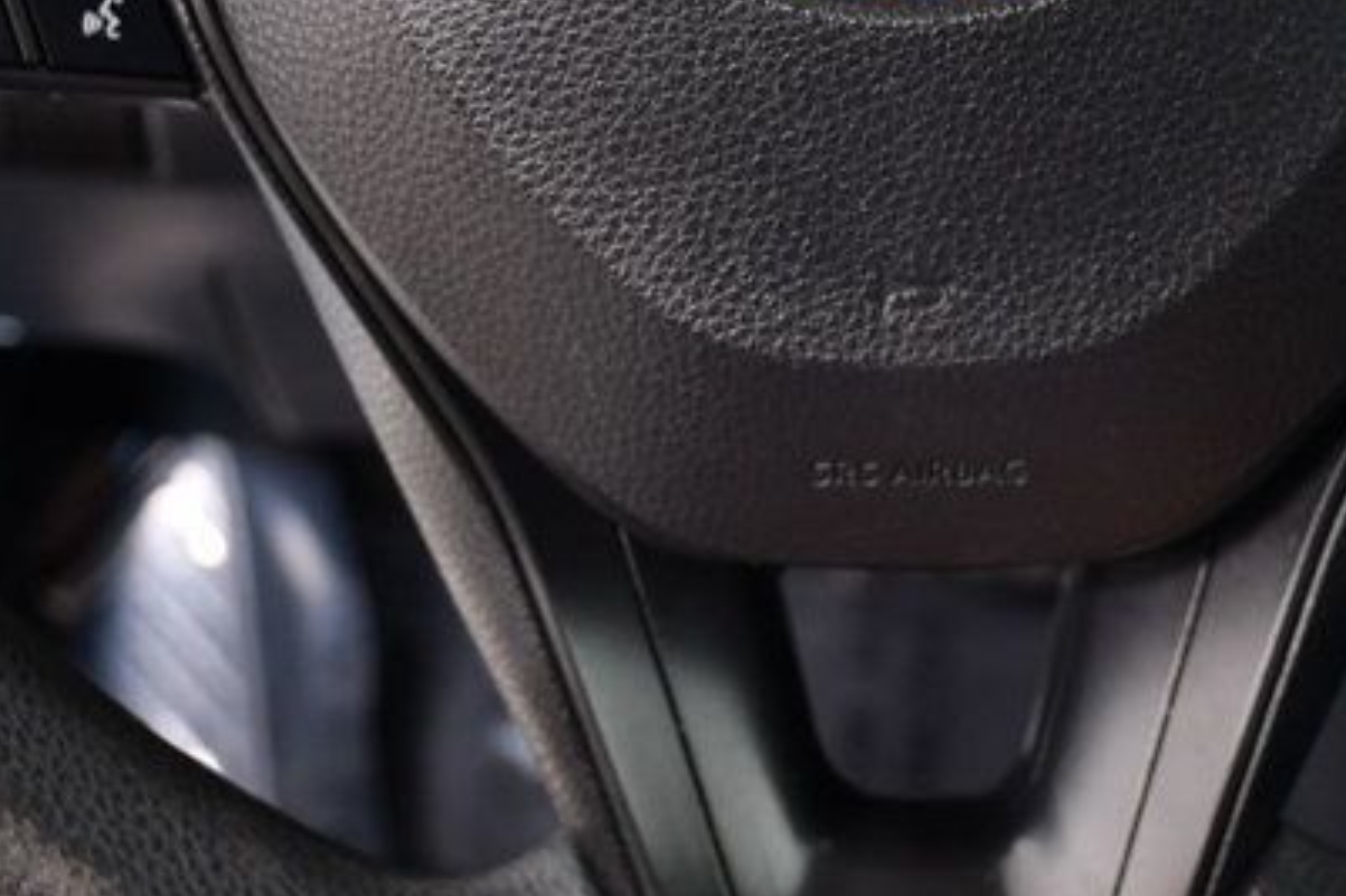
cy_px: 248
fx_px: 3438
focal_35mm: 92
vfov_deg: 14.8
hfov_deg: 22.0
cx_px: 953
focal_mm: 24
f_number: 3.8
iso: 400
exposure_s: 1/25
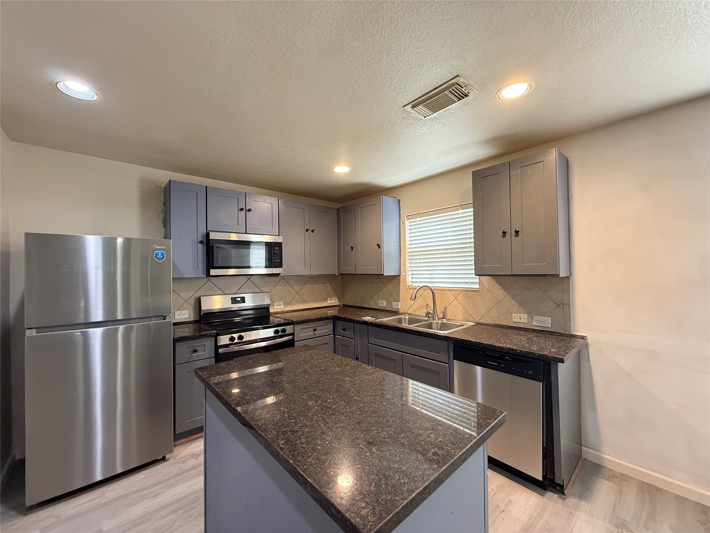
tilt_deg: +1.6
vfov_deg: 85.7
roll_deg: +0.9
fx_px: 287
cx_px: 355
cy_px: 266
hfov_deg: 102.1
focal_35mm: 14
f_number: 2.2
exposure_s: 1/60
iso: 500
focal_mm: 2.22
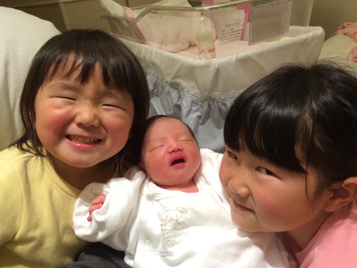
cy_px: 136
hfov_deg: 60.0
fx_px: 309
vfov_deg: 46.8
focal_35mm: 30
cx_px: 183
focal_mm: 4.15
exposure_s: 1/30
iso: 64
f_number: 2.2
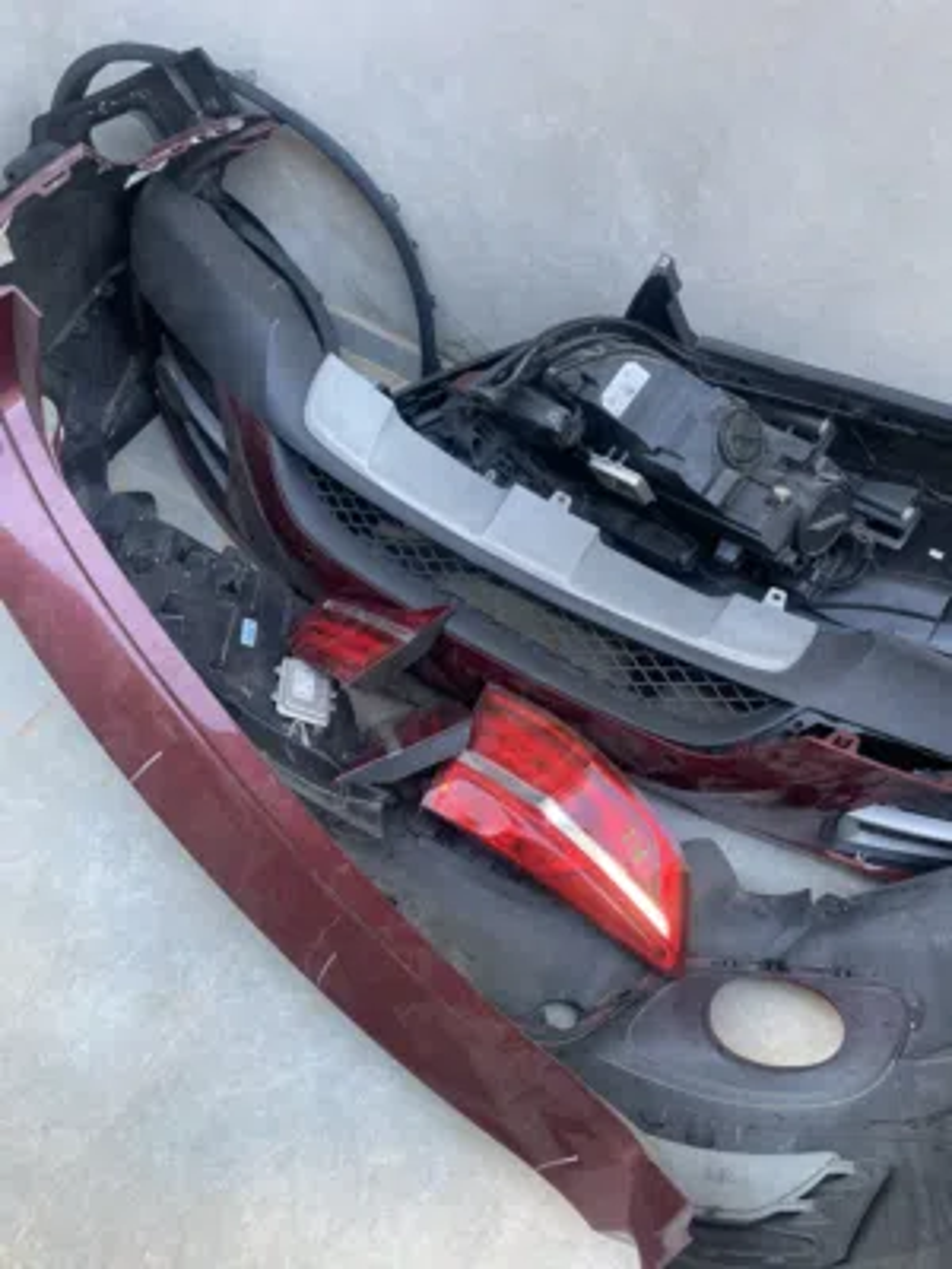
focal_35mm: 26
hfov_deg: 53.1
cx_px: 476
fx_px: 953
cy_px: 634
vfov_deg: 67.3
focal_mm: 4.2
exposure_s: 1/121
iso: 100
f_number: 1.6
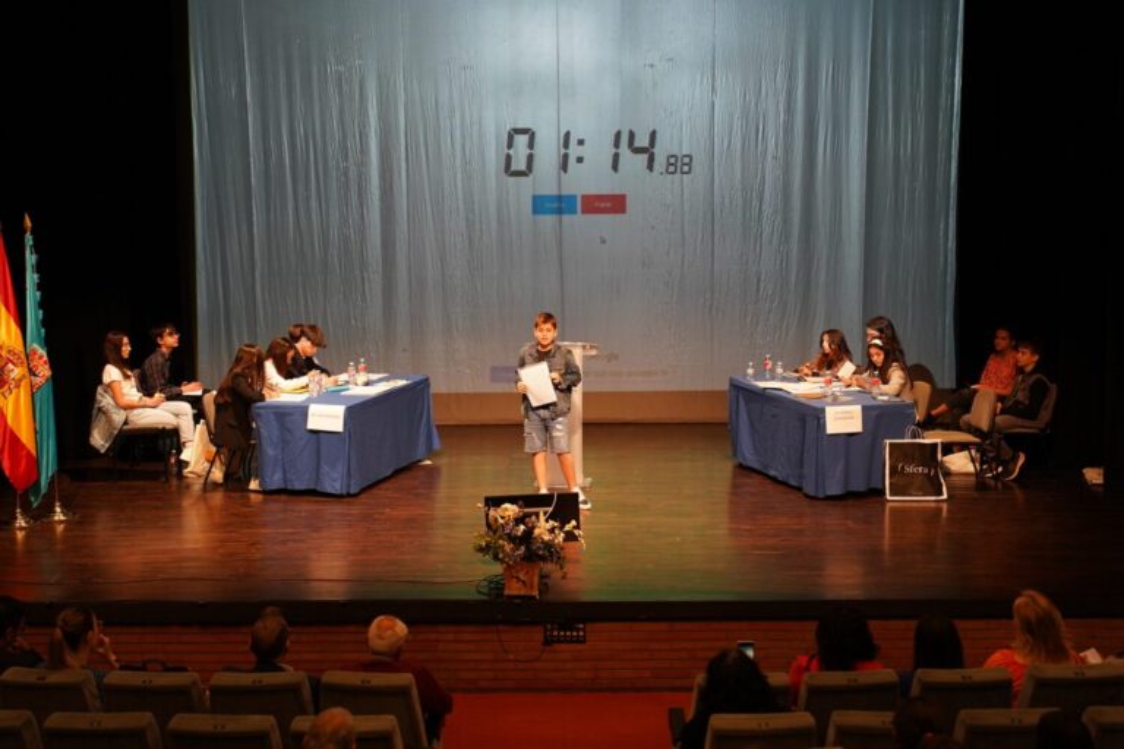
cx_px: 562
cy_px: 374
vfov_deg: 21.2
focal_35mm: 64
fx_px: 1998
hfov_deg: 31.4
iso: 2000
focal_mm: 64
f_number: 2.8
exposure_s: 1/160
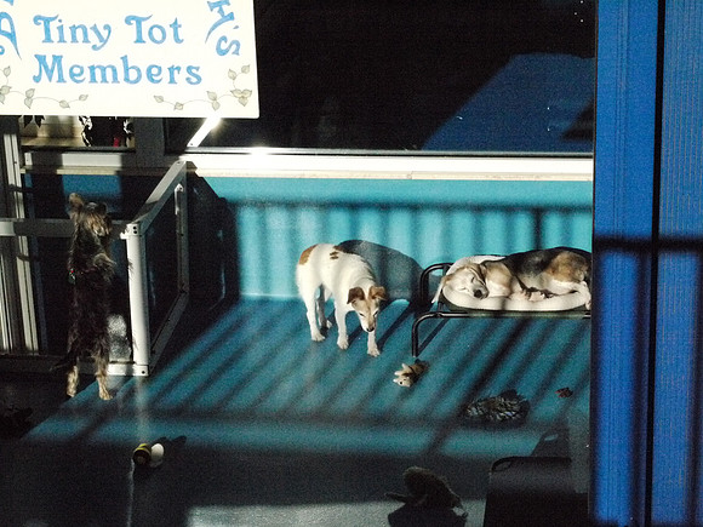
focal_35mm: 90
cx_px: 352
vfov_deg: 16.4
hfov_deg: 21.8
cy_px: 264
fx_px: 1828
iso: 3200
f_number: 11
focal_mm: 45
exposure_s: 1/4000
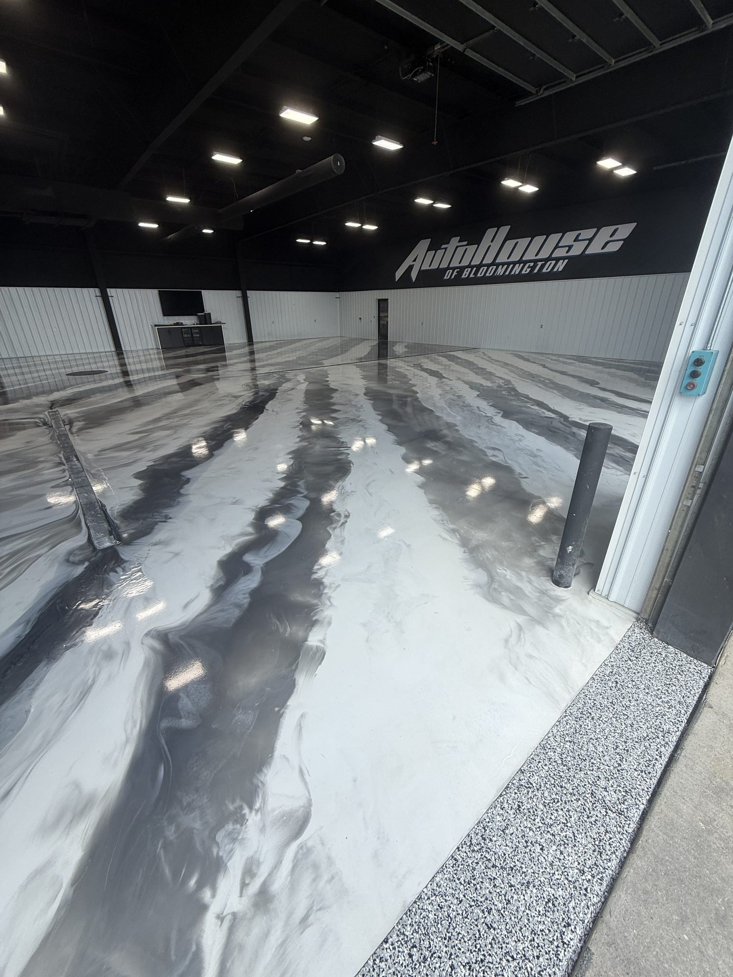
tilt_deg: -22.3
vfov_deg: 102.1
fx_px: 395
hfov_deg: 85.7
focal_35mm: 14
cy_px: 488
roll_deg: +0.1
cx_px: 366
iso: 50
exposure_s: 1/445
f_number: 2.2
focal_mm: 2.22
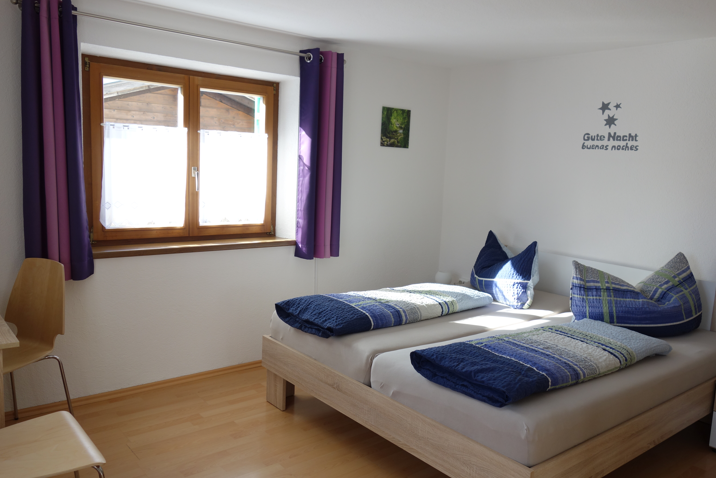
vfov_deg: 45.0
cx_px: 362
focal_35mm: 29
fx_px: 577
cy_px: 242
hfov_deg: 63.7
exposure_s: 1/100
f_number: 3.5
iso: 125
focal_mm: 10.4
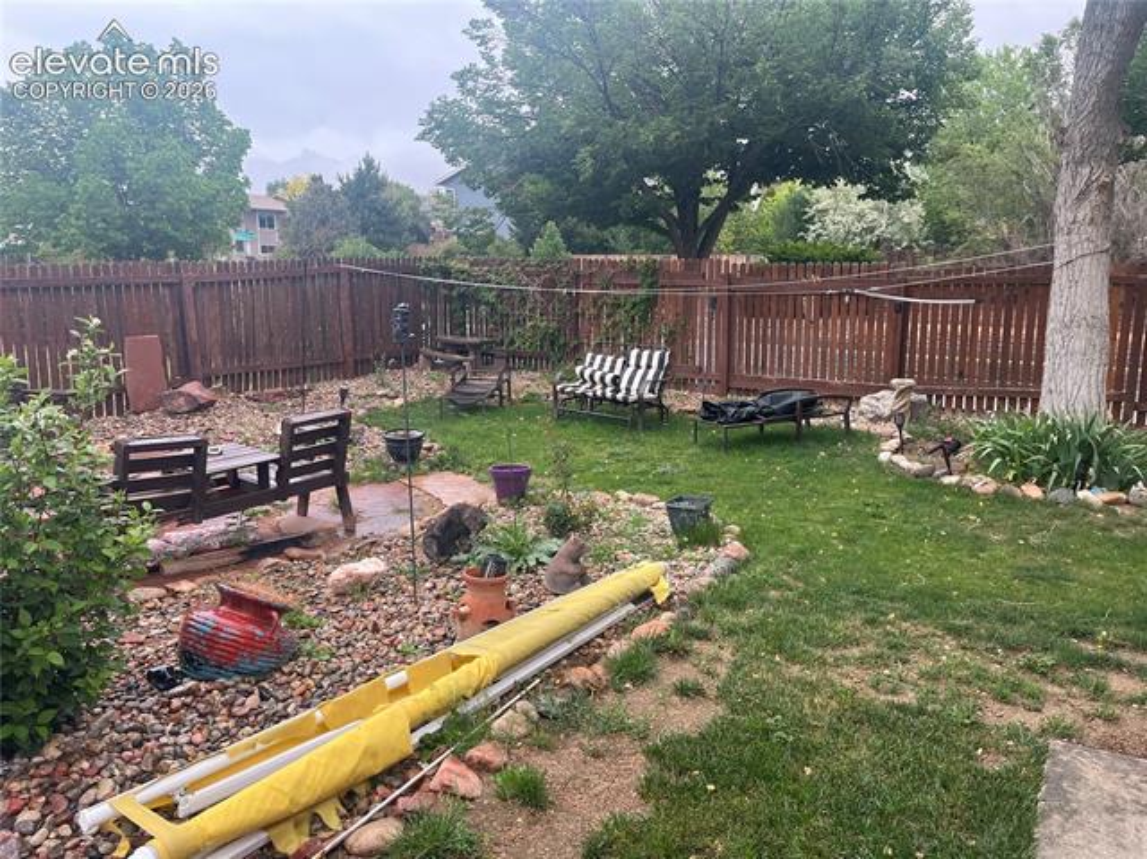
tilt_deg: -11.0
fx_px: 861
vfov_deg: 53.0
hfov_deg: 67.3
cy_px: 430
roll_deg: -0.1
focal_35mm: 26
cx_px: 574
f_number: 1.6
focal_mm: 5.1
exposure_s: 1/816
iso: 50
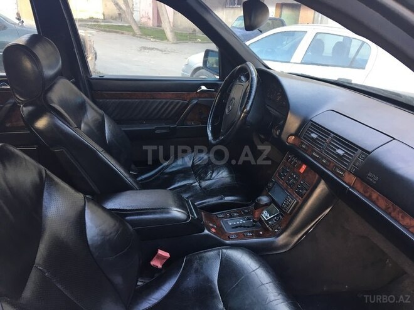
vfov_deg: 48.2
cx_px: 207
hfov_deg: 61.7
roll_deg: -4.4
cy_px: 155
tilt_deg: -23.7
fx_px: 347
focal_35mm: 29
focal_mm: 4.15
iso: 25
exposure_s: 1/33
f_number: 2.2
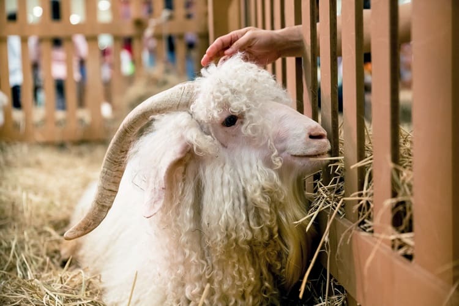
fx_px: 650
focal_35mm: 51
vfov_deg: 26.5
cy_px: 153
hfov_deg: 38.9
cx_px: 230
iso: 4000
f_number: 2.8
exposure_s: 1/200
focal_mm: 51
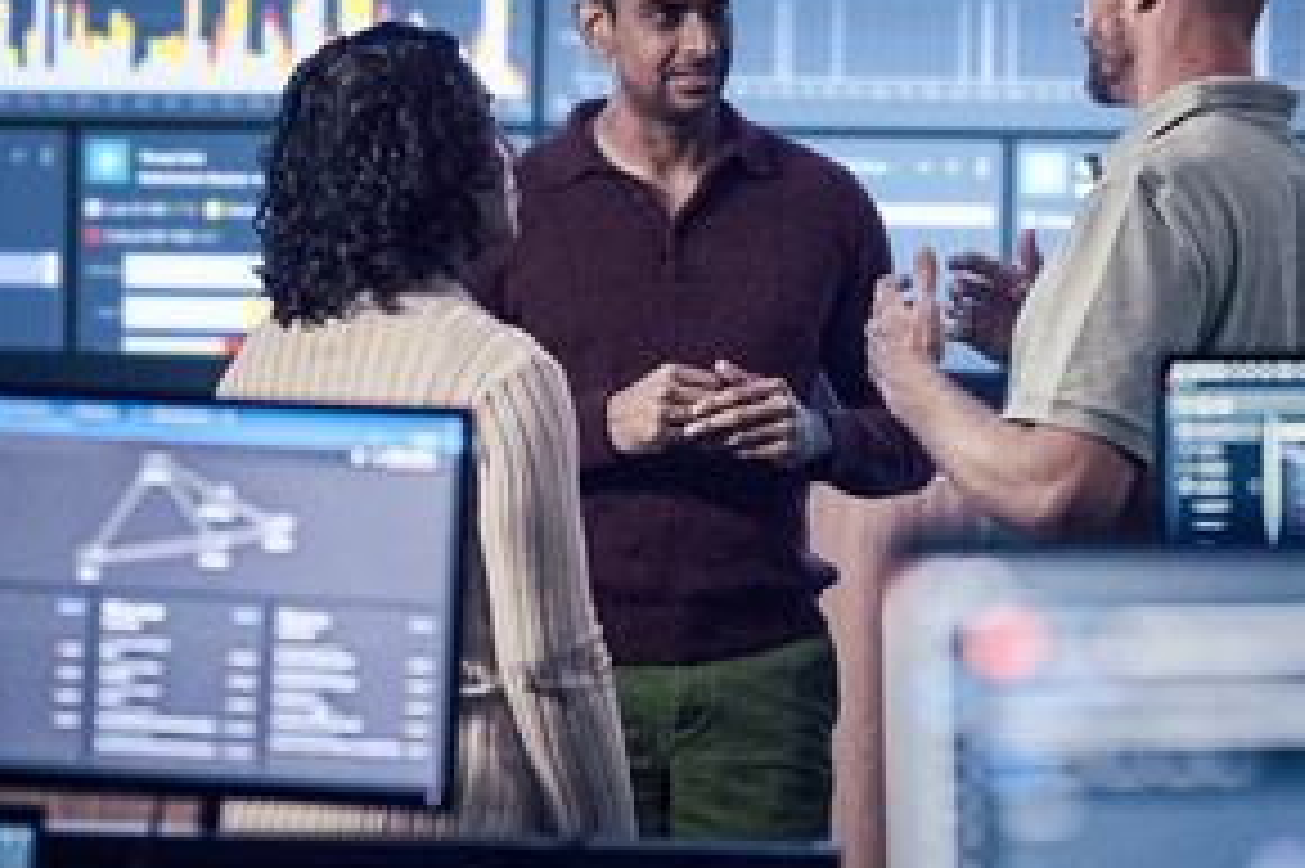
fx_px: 6376
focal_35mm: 176
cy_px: 481
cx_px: 801
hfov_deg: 11.7
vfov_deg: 7.8
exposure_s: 1/500
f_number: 2
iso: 3200
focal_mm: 85
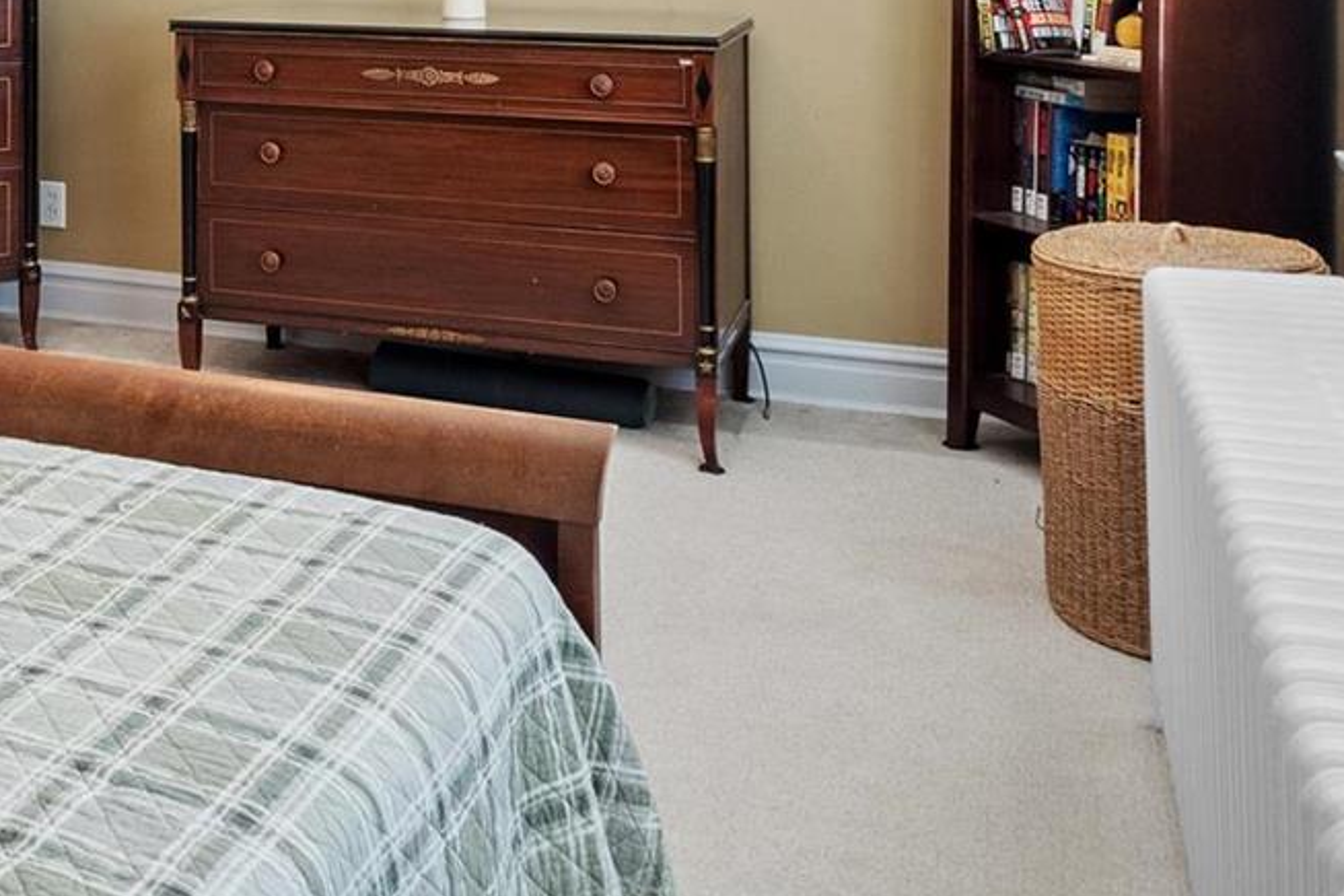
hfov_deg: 38.8
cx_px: 261
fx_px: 1829
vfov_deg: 25.2
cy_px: -132
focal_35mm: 49
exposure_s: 1/4
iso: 400
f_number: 8
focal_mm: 10
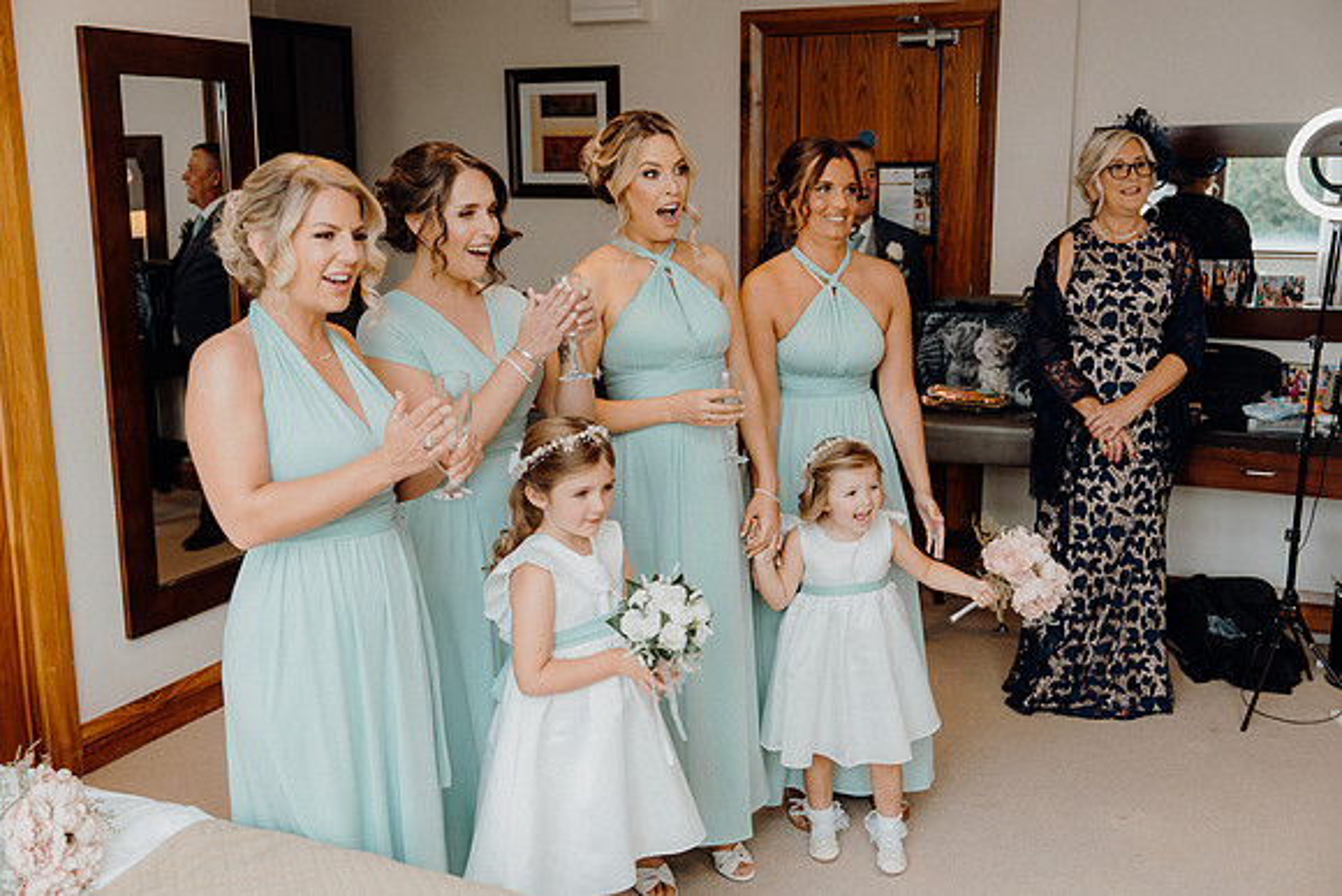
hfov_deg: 51.9
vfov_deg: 36.0
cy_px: 448
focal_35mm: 37
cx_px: 671
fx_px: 1380
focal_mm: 37
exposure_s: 1/160
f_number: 3.5
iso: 320
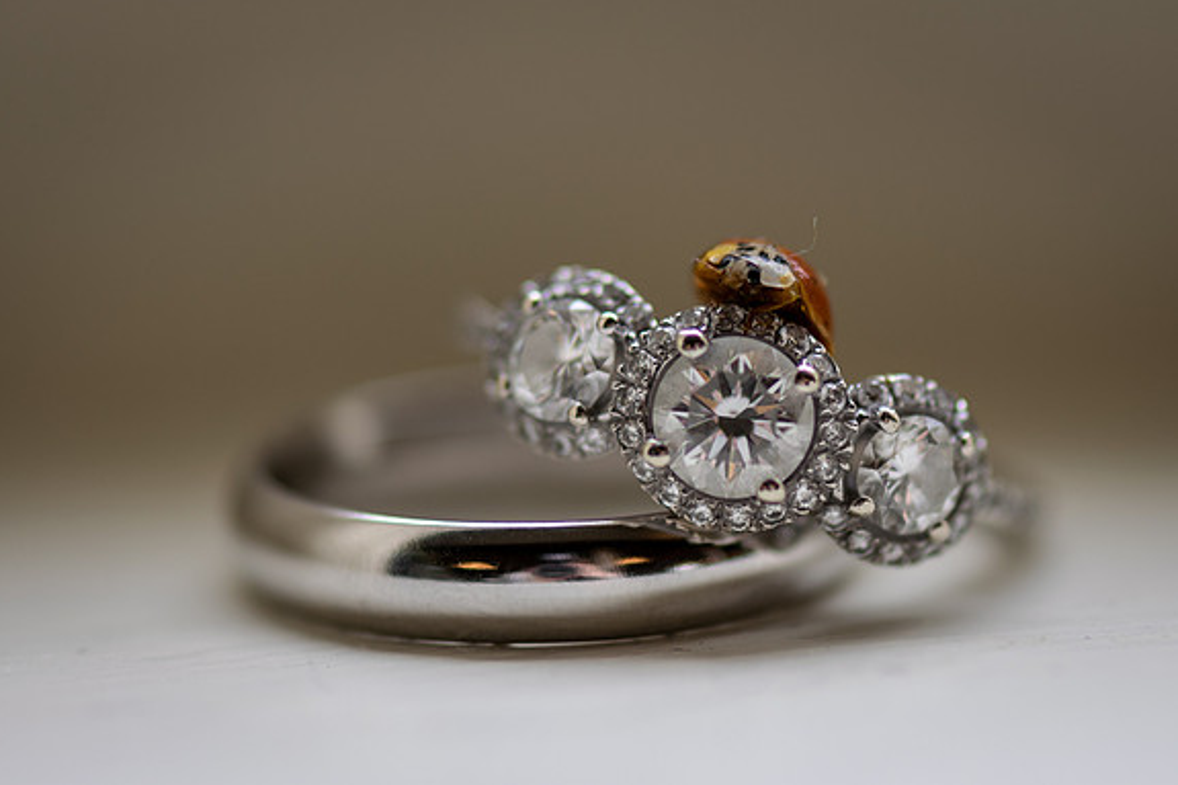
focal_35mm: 204
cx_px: 711
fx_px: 6673
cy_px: 280
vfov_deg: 6.7
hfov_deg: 10.1
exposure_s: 1/100
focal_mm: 105
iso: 125
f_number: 3.5
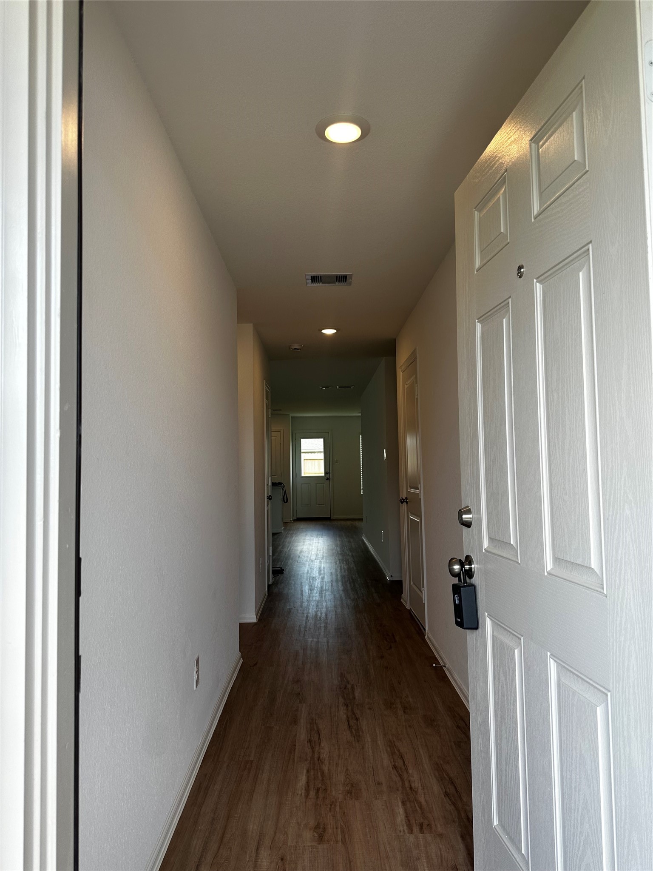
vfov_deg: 71.6
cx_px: 326
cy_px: 436
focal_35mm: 24
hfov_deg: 56.8
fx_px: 604
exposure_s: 1/282
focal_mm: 6.86
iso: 80
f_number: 1.78
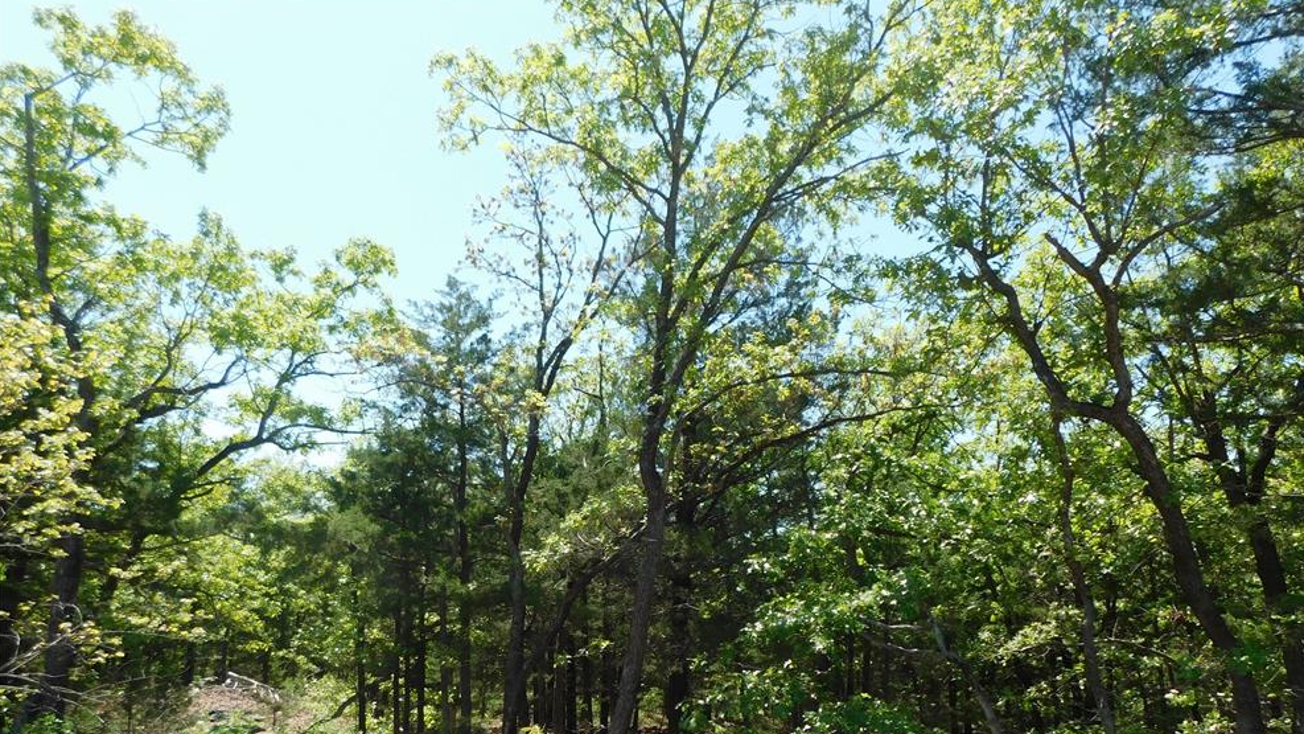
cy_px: 499
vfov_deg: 43.7
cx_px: 674
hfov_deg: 71.9
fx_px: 899
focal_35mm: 26
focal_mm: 4
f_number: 3
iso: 125
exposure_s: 1/800
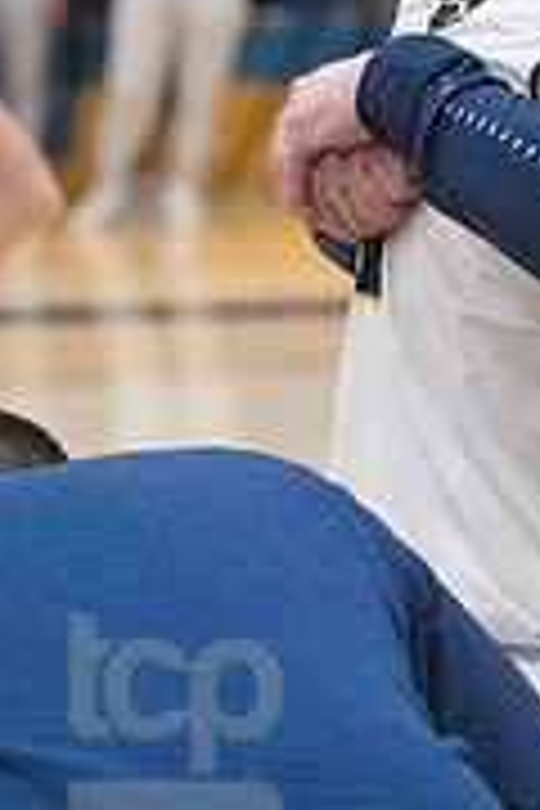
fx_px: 7019
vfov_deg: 6.6
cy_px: 248
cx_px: 670
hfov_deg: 4.4
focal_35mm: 312
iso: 8000
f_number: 5
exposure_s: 1/1000
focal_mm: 125
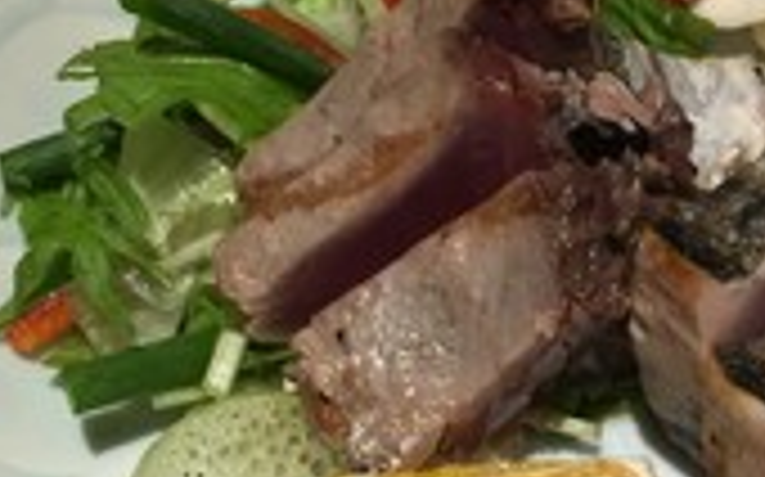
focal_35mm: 87
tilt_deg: -63.0
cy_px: 441
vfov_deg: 14.8
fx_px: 1813
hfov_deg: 23.1
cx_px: 716
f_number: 2.2
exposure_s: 1/30
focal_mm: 4.15
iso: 50
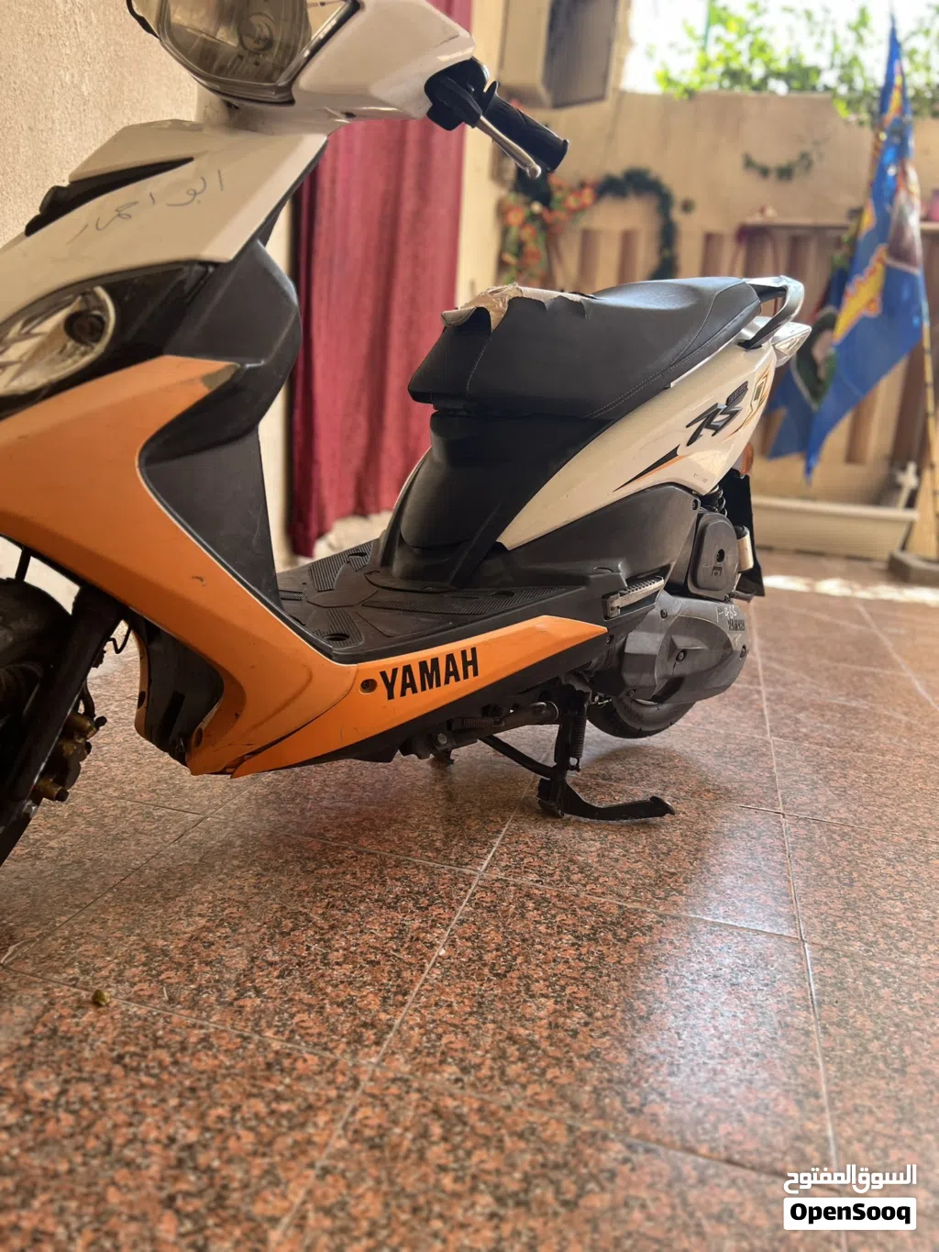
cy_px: 626
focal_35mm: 26
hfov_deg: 53.1
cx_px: 470
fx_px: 940
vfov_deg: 67.3
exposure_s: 1/121
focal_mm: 5.7
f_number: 1.5
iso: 80
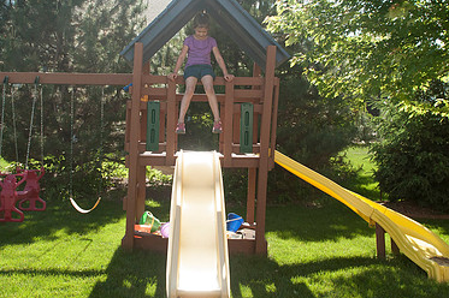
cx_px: 203
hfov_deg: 46.4
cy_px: 144
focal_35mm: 42
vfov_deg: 31.8
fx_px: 523
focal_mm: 18
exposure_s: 1/2000
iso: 400
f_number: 5
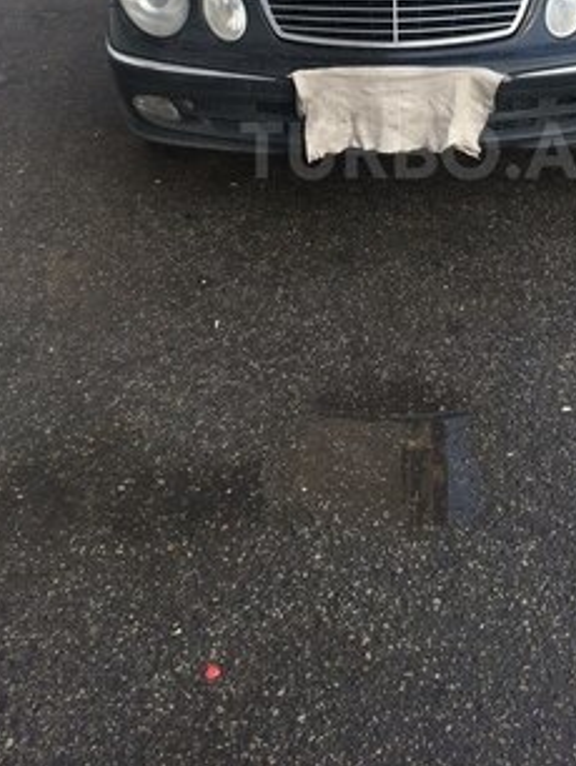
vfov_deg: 38.8
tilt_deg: -21.0
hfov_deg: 30.4
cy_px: 150
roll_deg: +4.3
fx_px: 1041
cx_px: 433
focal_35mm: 47
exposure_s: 1/224
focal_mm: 4.15
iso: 32
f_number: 2.2
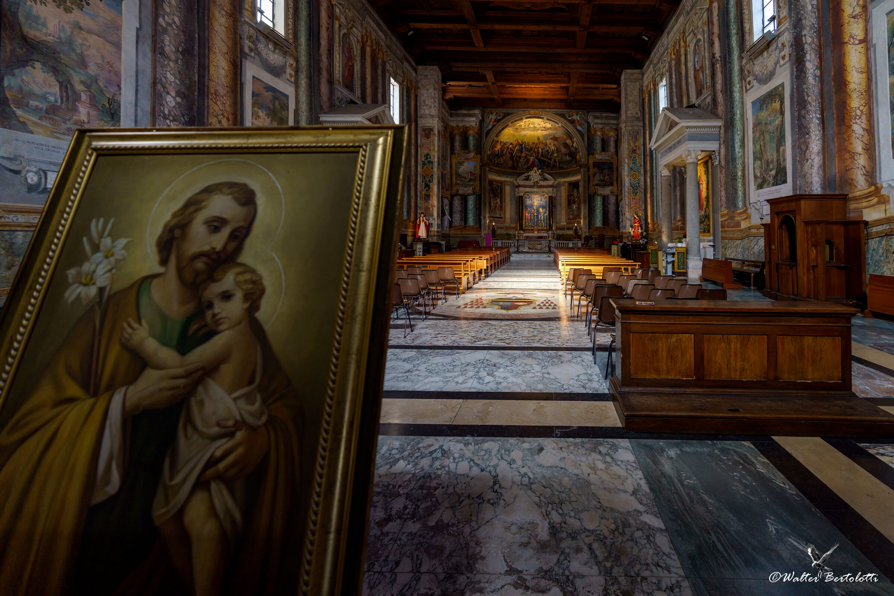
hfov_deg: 96.7
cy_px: 298
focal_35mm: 16
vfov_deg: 73.7
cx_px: 447
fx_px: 397
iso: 250
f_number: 2.8
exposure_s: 1/30
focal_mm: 16
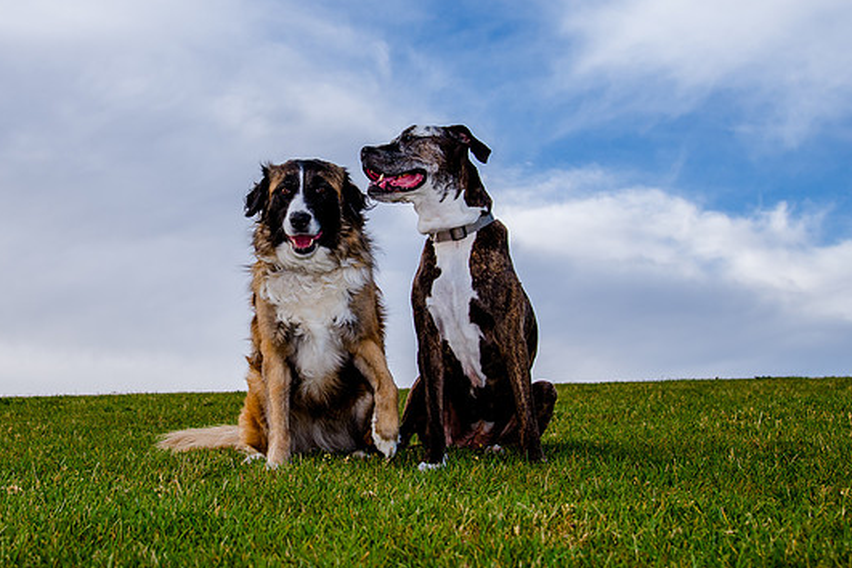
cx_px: 277
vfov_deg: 22.6
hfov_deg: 33.1
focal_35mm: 60
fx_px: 1420
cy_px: 232
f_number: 5.6
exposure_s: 1/640
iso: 200
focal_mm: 34
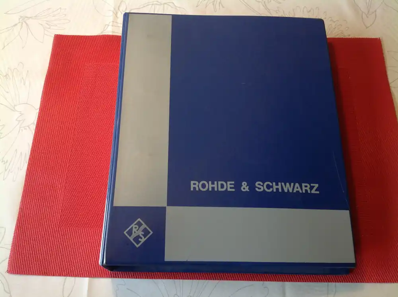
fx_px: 402
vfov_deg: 40.6
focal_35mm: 35
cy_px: 148
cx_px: 199
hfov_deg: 52.7
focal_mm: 4.28
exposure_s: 1/17
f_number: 2.4
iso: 50
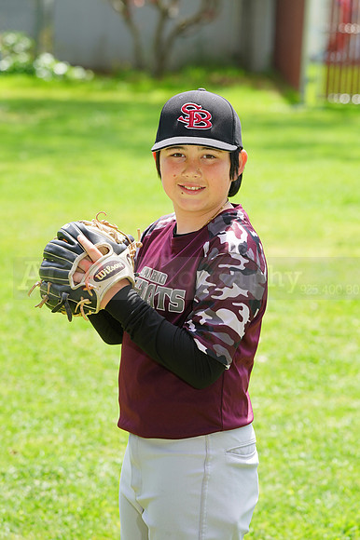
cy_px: 270
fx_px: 2808
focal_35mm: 187
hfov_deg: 7.3
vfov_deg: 11.0
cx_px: 180
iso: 200
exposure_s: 1/160
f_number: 8
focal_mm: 187
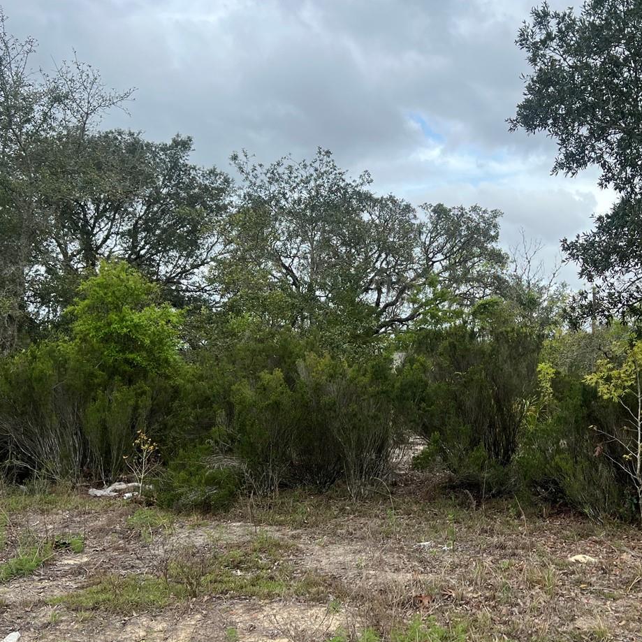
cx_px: 447
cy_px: 329
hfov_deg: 41.1
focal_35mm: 40
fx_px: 839
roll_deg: -0.3
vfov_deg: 41.9
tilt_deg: +1.1
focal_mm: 5.7
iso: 50
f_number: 1.5
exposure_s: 1/1553
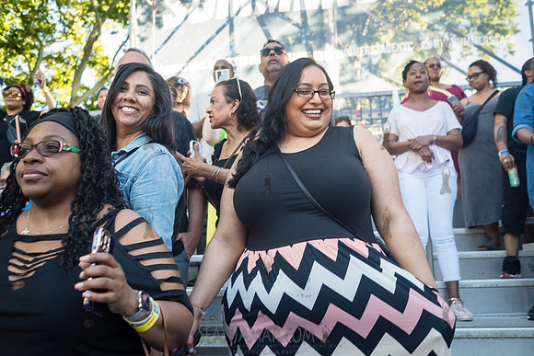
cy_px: 178
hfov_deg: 54.4
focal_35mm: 35
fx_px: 519
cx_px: 267
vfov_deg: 37.9
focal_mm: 35
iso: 1000
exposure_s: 1/250
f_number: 4
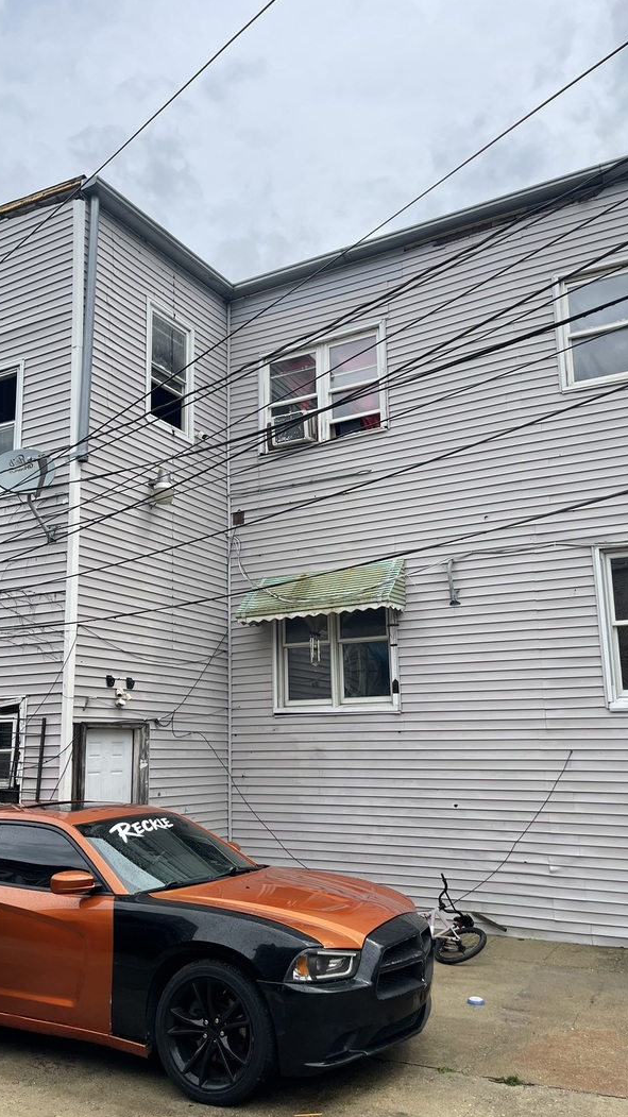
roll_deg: +0.7
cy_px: 571
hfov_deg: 41.3
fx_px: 829
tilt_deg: +13.1
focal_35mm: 28
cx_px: 247
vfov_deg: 67.9
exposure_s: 1/2857
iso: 32
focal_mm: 5.1
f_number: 1.6
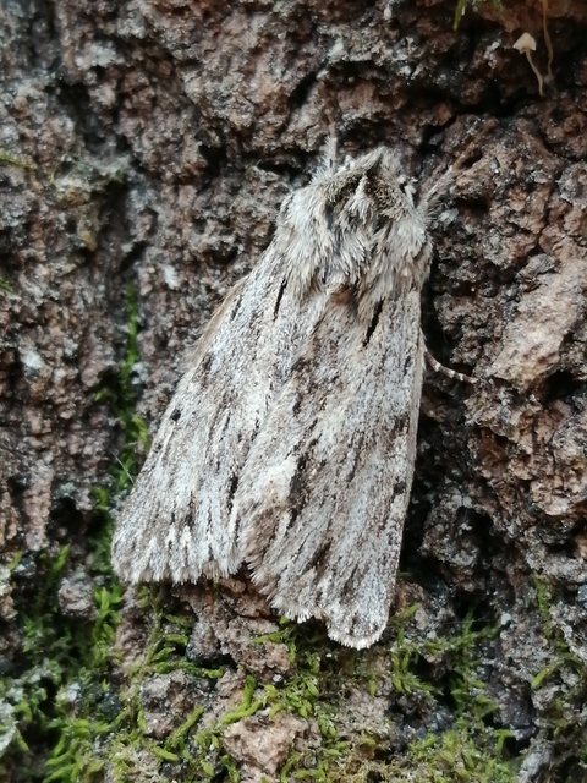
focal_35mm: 69
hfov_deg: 21.3
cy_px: 392
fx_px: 1560
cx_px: 294
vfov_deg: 28.2
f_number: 1.8
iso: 80
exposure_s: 1/60
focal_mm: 3.46
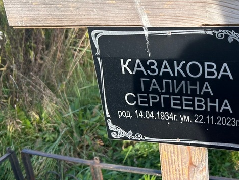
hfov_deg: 41.5
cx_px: 184
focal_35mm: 44
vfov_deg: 32.8
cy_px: 70
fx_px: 304
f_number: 1.5
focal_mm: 5.7
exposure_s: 1/974
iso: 50
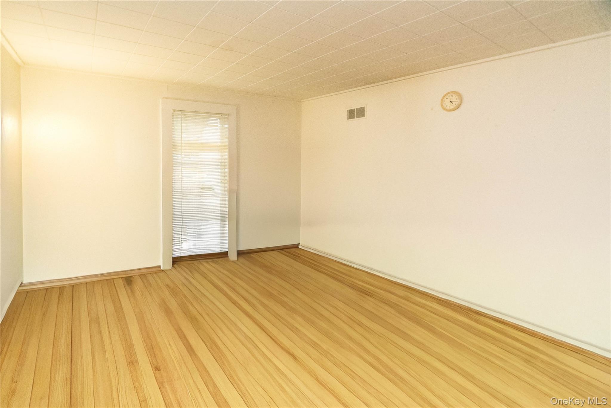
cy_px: 204
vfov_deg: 77.3
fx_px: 255
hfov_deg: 100.4
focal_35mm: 15
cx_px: 306
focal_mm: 10
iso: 14400
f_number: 5.6
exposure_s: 1/60
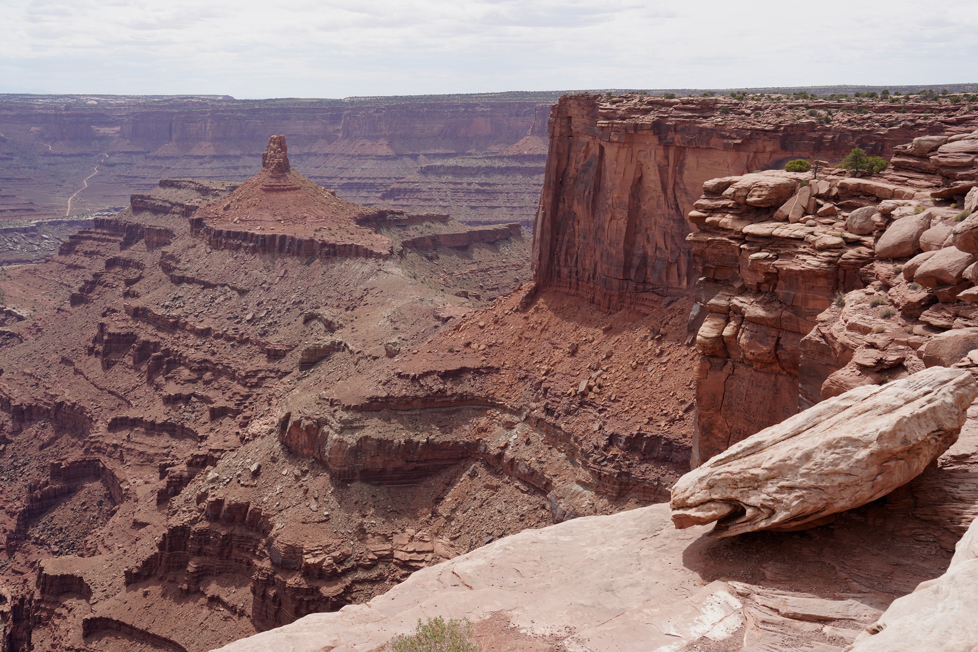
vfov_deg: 32.6
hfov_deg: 47.4
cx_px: 489
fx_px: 1114
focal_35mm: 41
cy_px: 326
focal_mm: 41
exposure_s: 1/100
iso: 100
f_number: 13
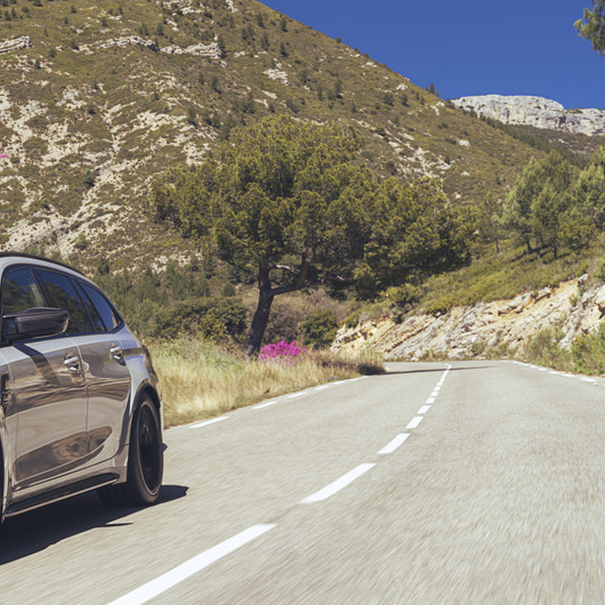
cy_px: 398
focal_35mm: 77
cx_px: -39
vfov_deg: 22.4
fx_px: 1523
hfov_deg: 21.5
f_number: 9
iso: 100
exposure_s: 1/30
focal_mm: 40
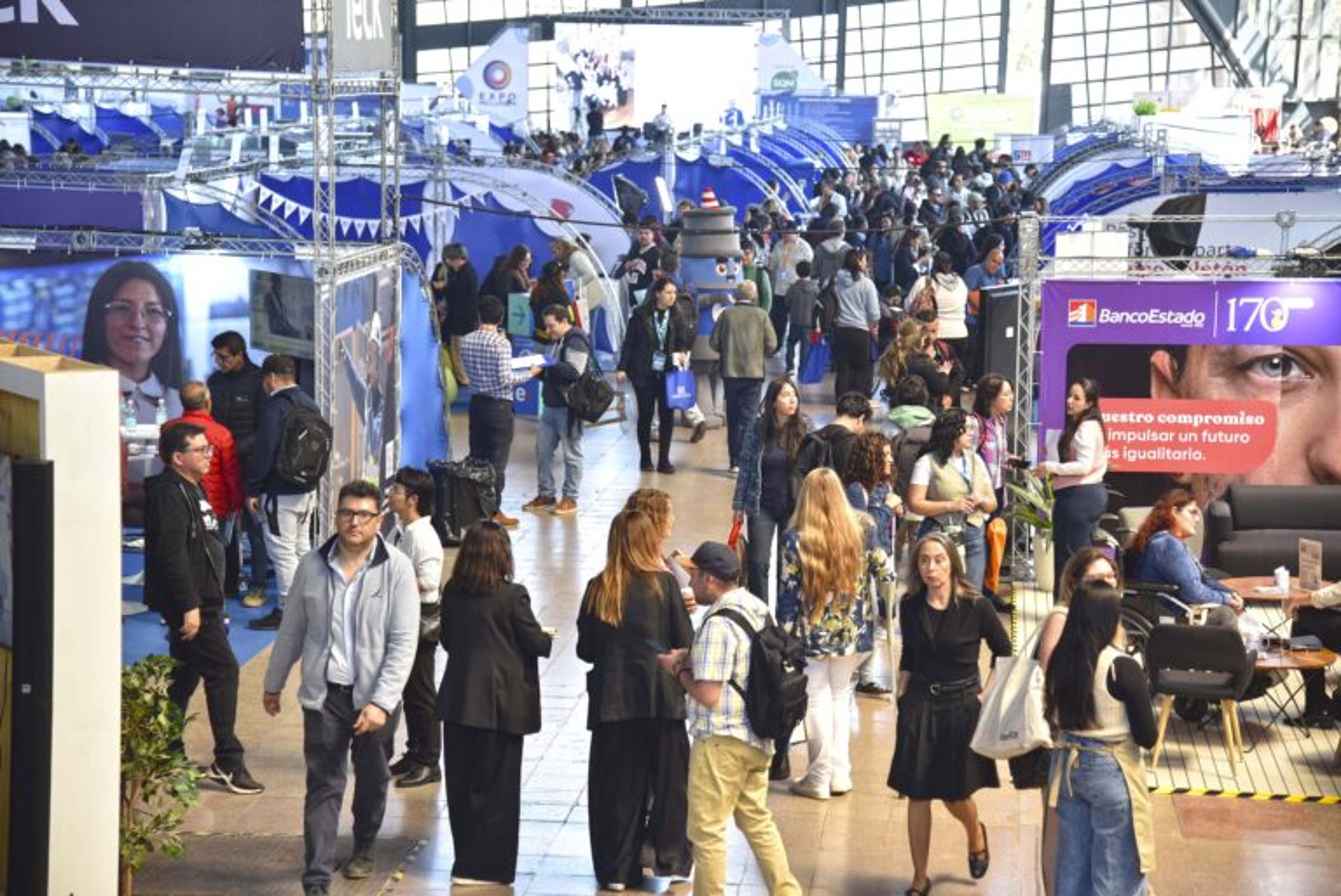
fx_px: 3056
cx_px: 670
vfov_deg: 16.7
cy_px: 448
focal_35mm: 82
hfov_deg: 24.7
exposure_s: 1/160
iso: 800
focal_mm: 82
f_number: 4
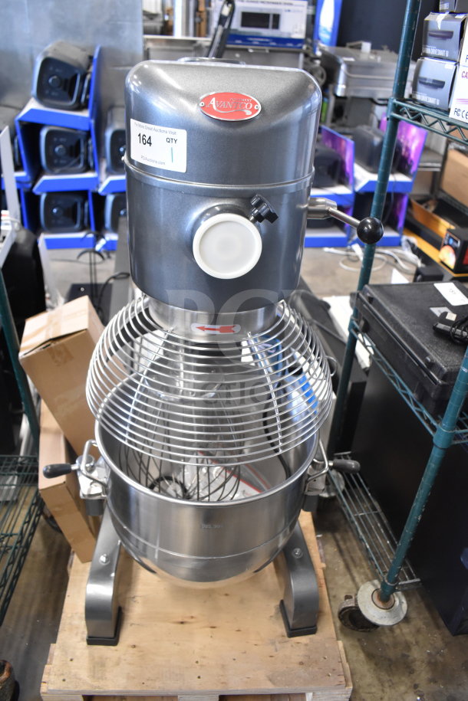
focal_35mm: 27
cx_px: 234
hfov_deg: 47.9
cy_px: 350
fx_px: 526
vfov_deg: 67.4
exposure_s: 1/30
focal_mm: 18
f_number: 3.5
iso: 1600
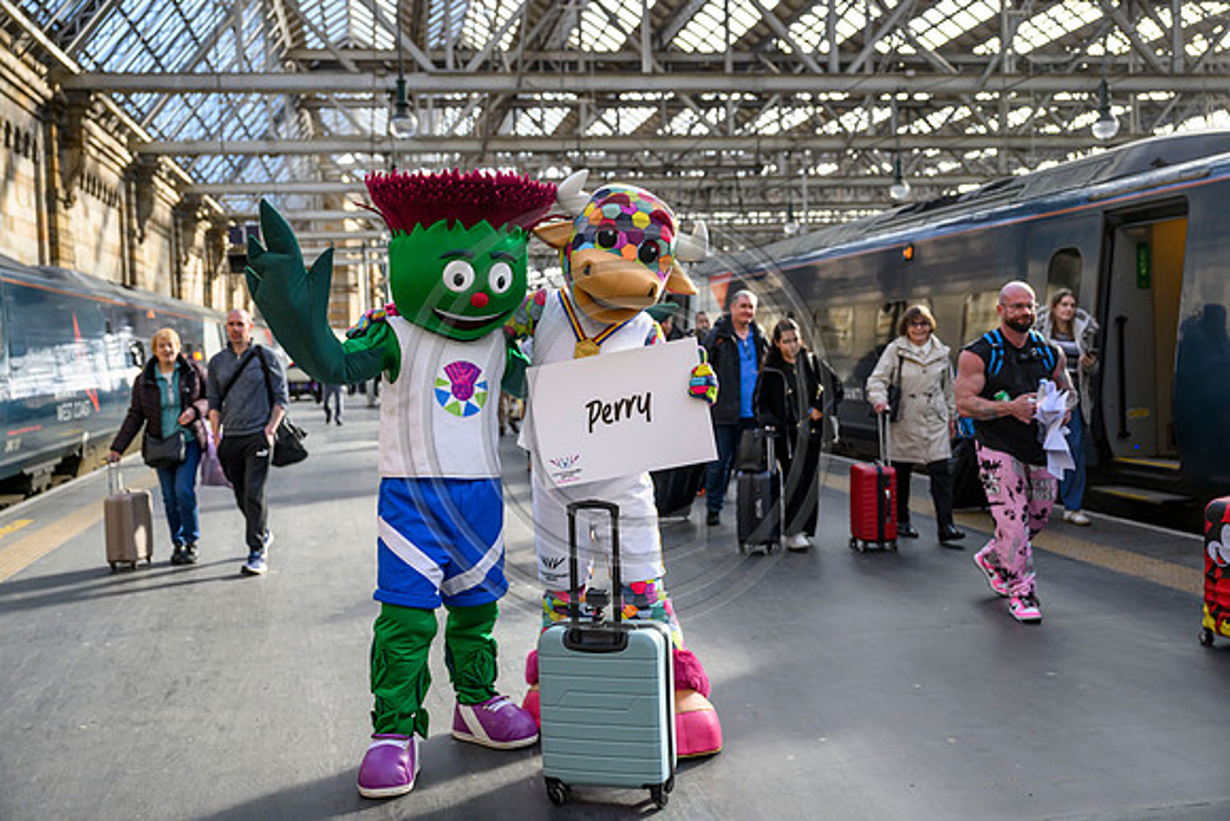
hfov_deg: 51.9
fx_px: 1264
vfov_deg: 36.0
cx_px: 615
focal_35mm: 37
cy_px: 410
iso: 1000
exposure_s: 1/1250
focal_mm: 37
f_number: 3.5
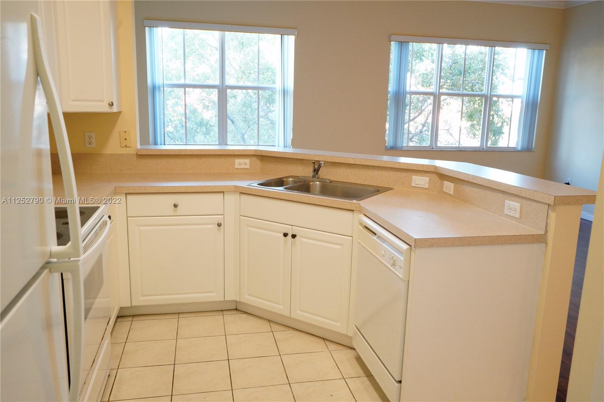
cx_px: 302
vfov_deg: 46.4
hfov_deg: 65.5
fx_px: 470
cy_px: 201
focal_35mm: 28
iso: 6400
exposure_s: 1/30
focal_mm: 28
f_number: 11
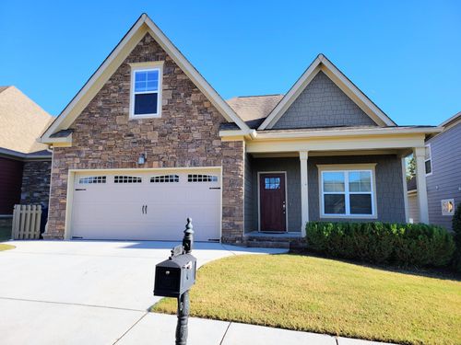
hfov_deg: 67.3
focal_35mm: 26
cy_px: 172
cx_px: 230
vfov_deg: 53.1
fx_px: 346
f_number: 1.8
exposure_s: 1/1050
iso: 40
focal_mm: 5.4
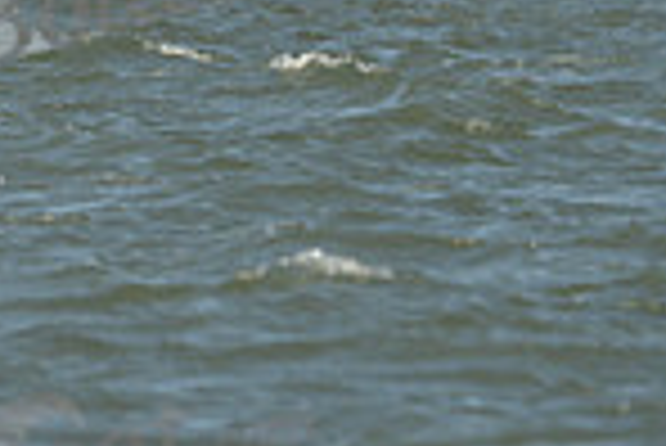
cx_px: -549
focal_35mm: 1056
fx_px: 19555
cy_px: -142
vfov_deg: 1.3
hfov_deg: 1.9
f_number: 8
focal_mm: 270
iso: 200
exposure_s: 1/640
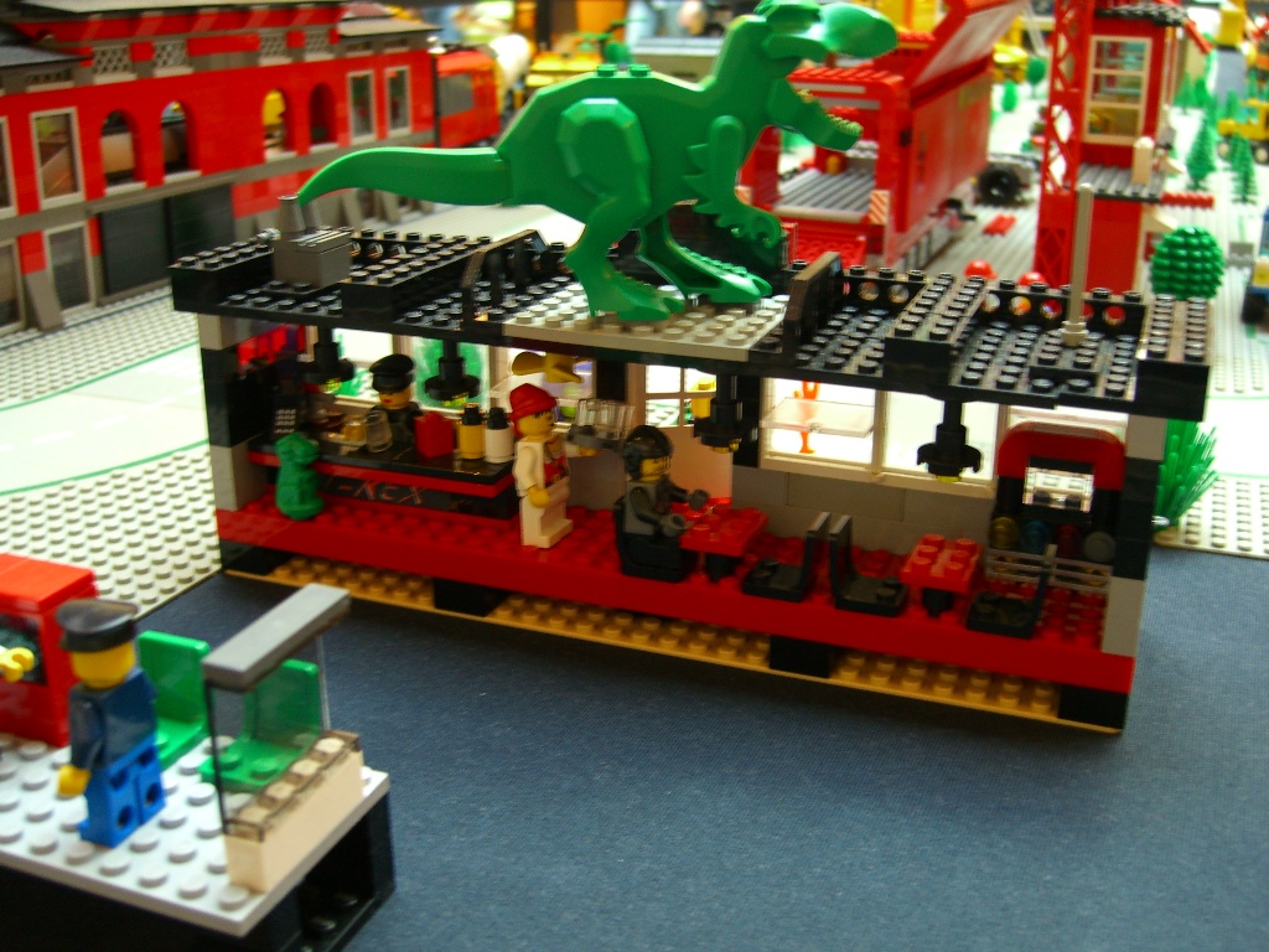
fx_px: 1393
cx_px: 634
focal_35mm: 38
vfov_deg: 37.7
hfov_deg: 49.0
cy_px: 476
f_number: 2.8
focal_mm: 7.9
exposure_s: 1/10
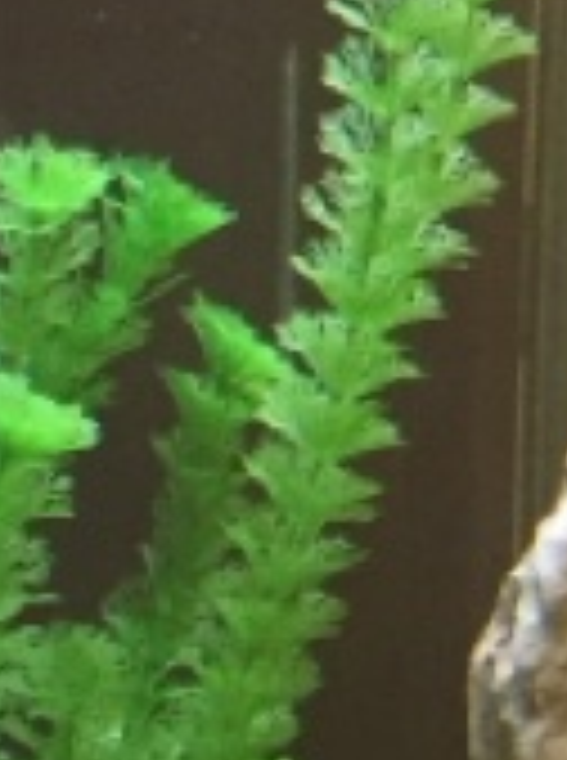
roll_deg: +1.5
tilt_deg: -8.0
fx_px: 3771
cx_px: -364
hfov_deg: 8.4
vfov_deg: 11.2
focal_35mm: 172
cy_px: 1034
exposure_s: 1/30
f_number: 2.2
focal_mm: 4.15
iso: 200
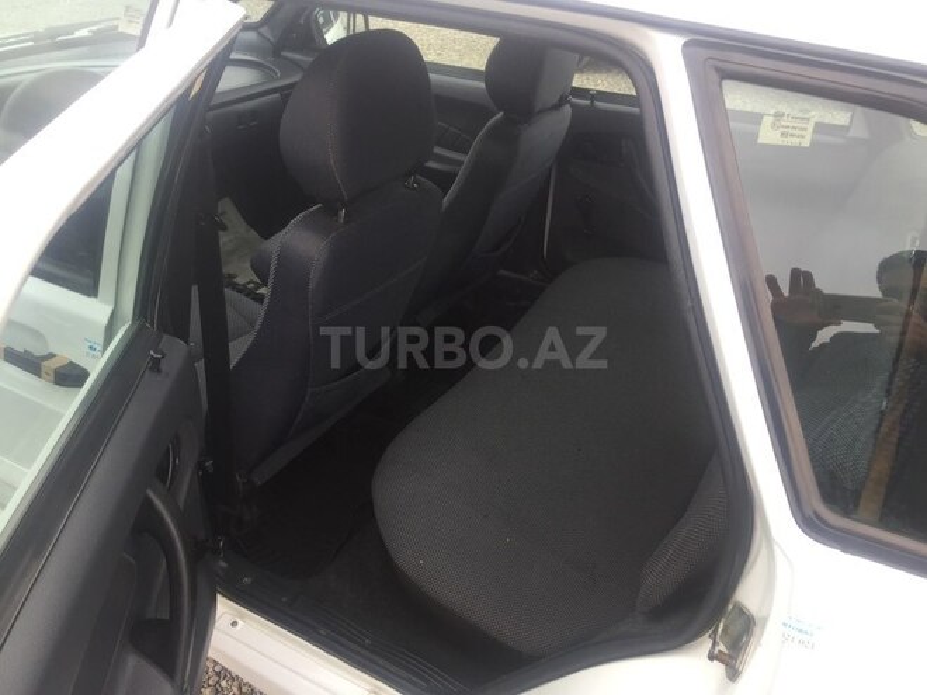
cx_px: 464
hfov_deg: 61.7
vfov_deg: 48.2
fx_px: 777
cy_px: 348
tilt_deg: -29.7
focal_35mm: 29
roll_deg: -2.4
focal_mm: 4.15
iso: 32
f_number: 2.2
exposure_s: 1/282
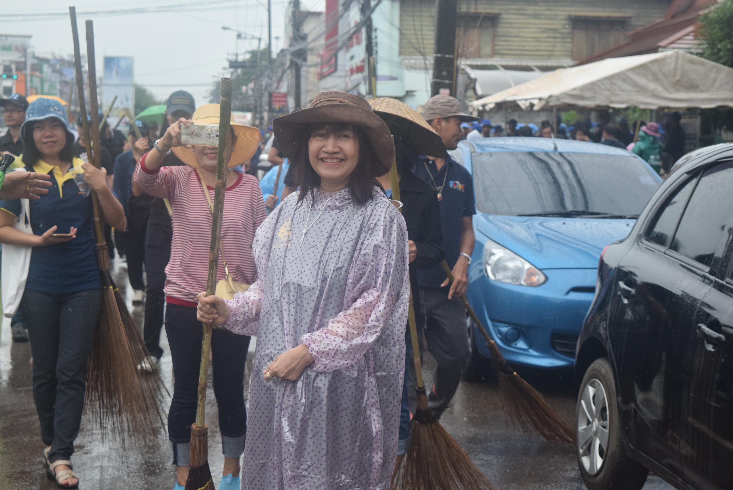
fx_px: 1406
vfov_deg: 19.8
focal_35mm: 69
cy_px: 245
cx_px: 366
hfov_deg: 29.2
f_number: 5
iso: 800
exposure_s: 1/1000
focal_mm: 46
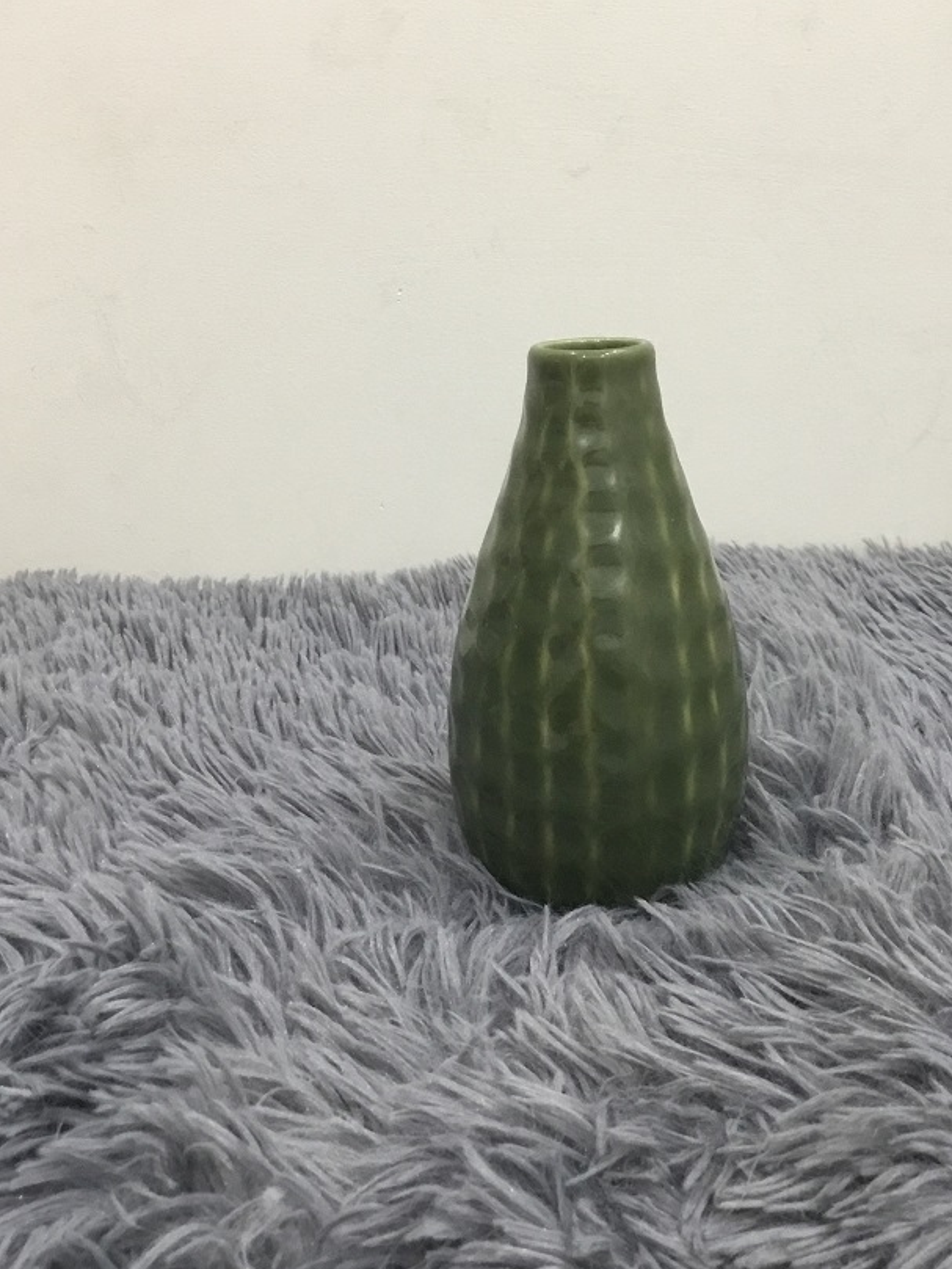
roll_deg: +0.2
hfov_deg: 31.4
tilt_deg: -16.7
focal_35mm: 46
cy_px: 609
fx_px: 1686
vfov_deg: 41.2
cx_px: 605
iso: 125
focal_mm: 3.3
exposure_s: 1/33
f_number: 2.4
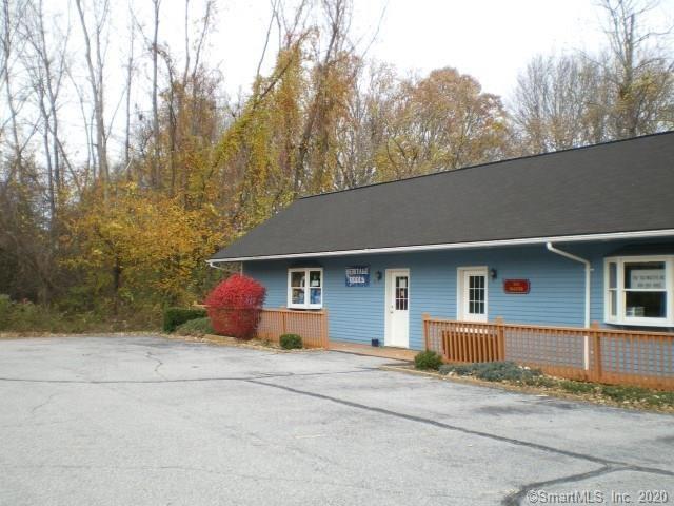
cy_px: 253
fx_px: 740
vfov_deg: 37.7
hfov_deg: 49.0
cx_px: 337
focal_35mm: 38
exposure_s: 1/100
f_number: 4.6
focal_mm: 6.3
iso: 64
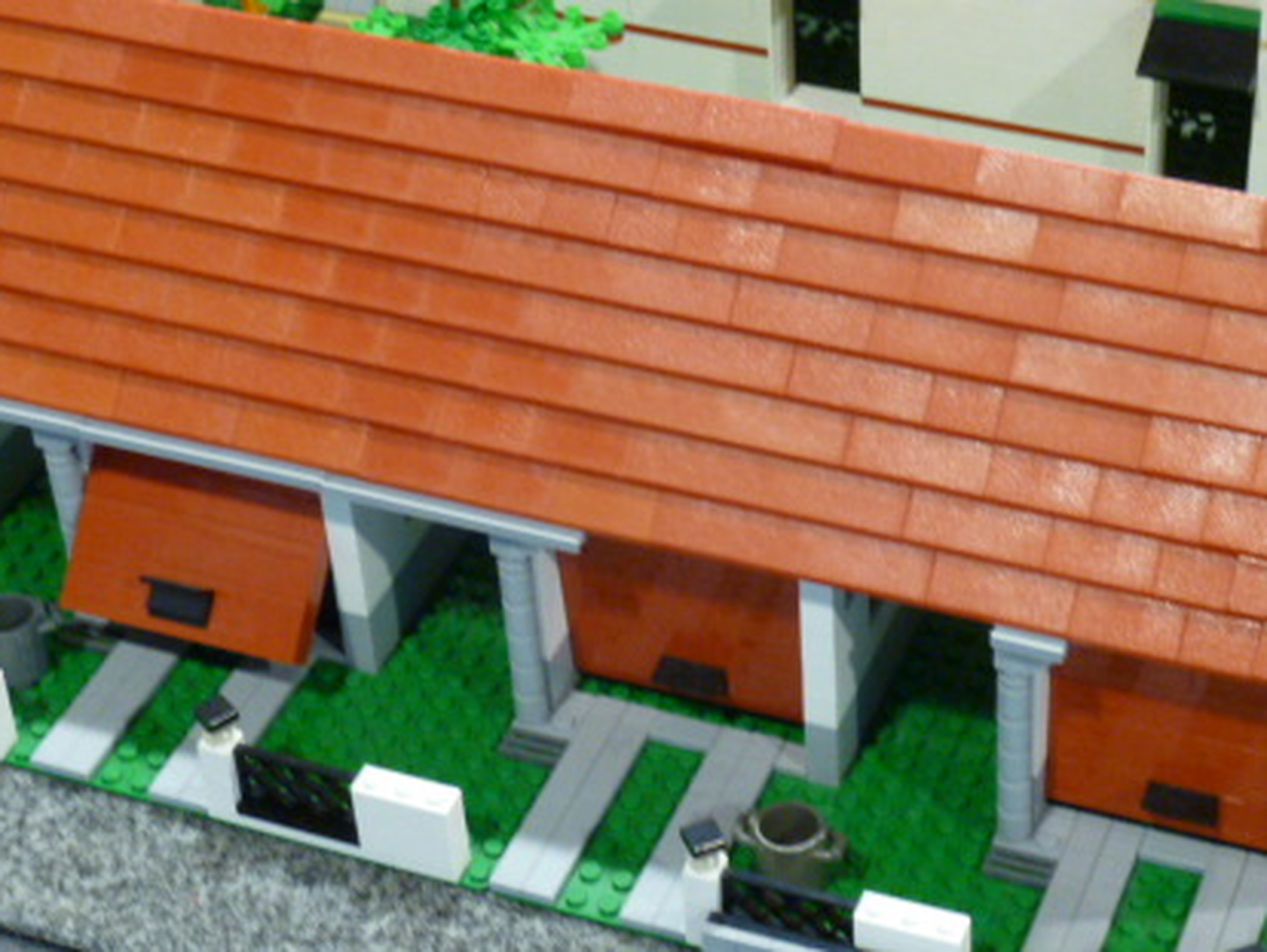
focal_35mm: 85
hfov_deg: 23.0
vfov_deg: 17.4
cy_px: 392
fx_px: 3113
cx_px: 790
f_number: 3.9
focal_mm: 9.1
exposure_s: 1/13
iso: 400
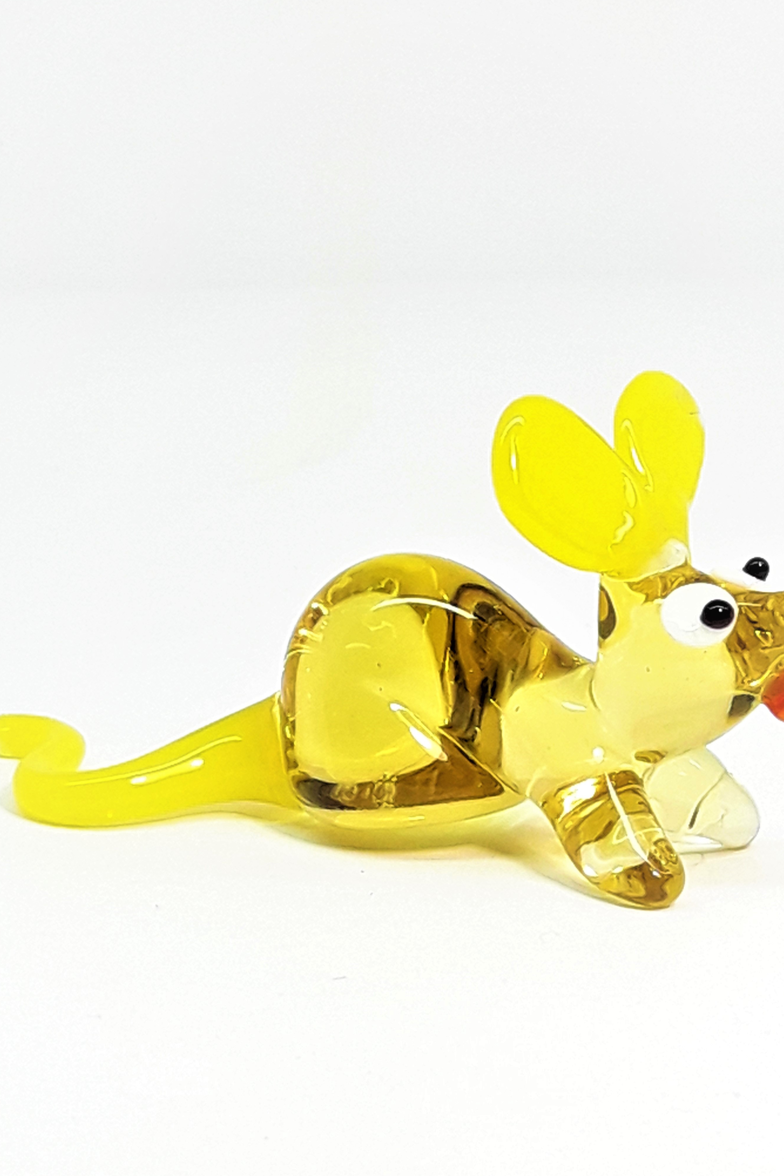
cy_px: 574
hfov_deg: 43.6
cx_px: 427
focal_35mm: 30
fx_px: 980
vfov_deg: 61.9
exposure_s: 1/101
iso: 40
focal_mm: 3.7
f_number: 1.9
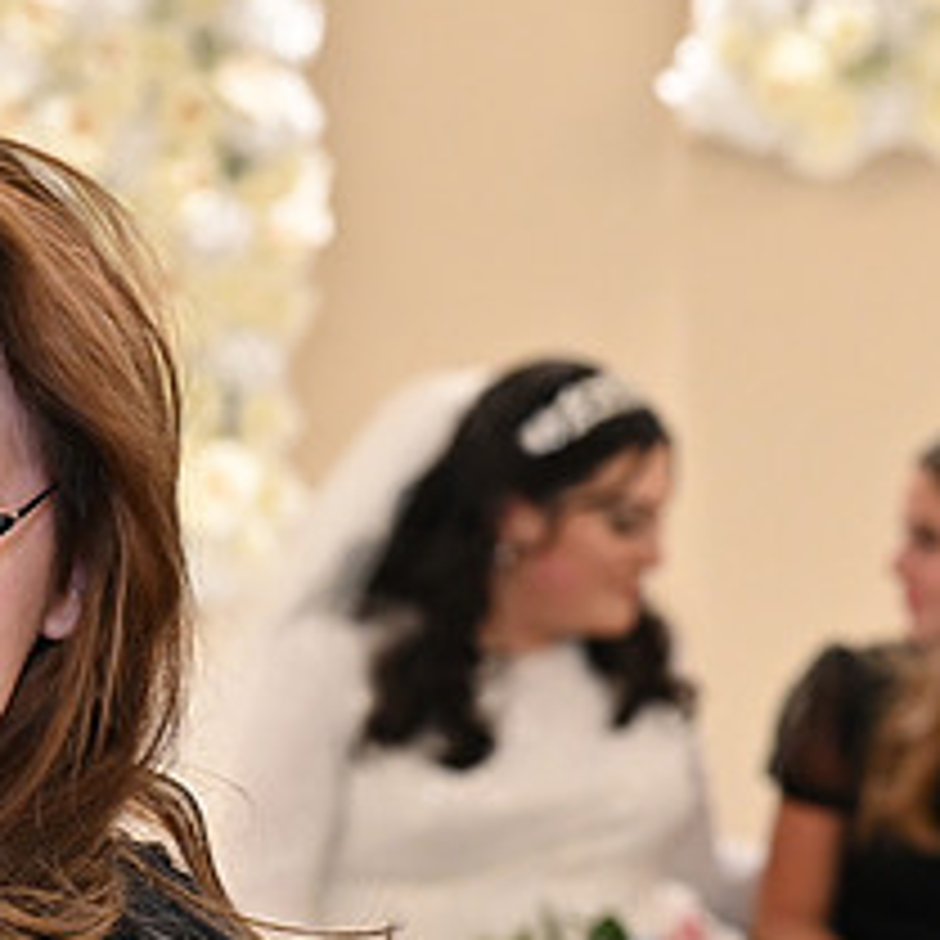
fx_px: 3625
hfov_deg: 14.2
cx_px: -288
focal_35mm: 118
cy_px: 774
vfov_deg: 14.7
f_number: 4
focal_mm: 50
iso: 3200
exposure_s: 1/100
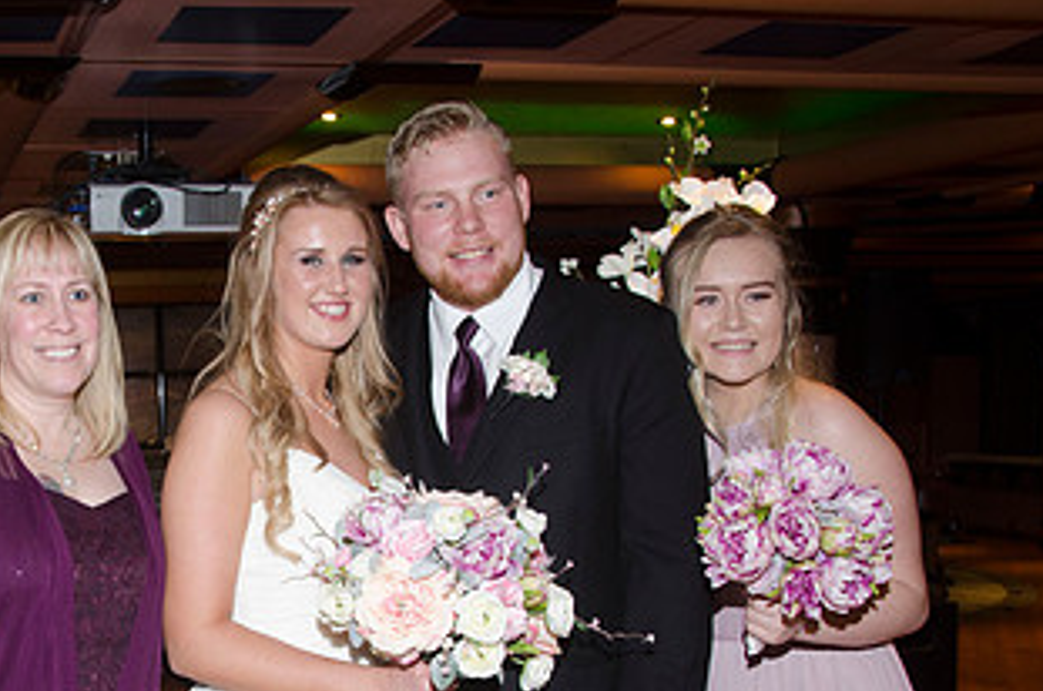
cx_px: 231
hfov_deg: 34.8
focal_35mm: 56
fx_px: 1619
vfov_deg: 23.6
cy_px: 584
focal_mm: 20
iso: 400
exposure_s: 1/60
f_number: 5.6
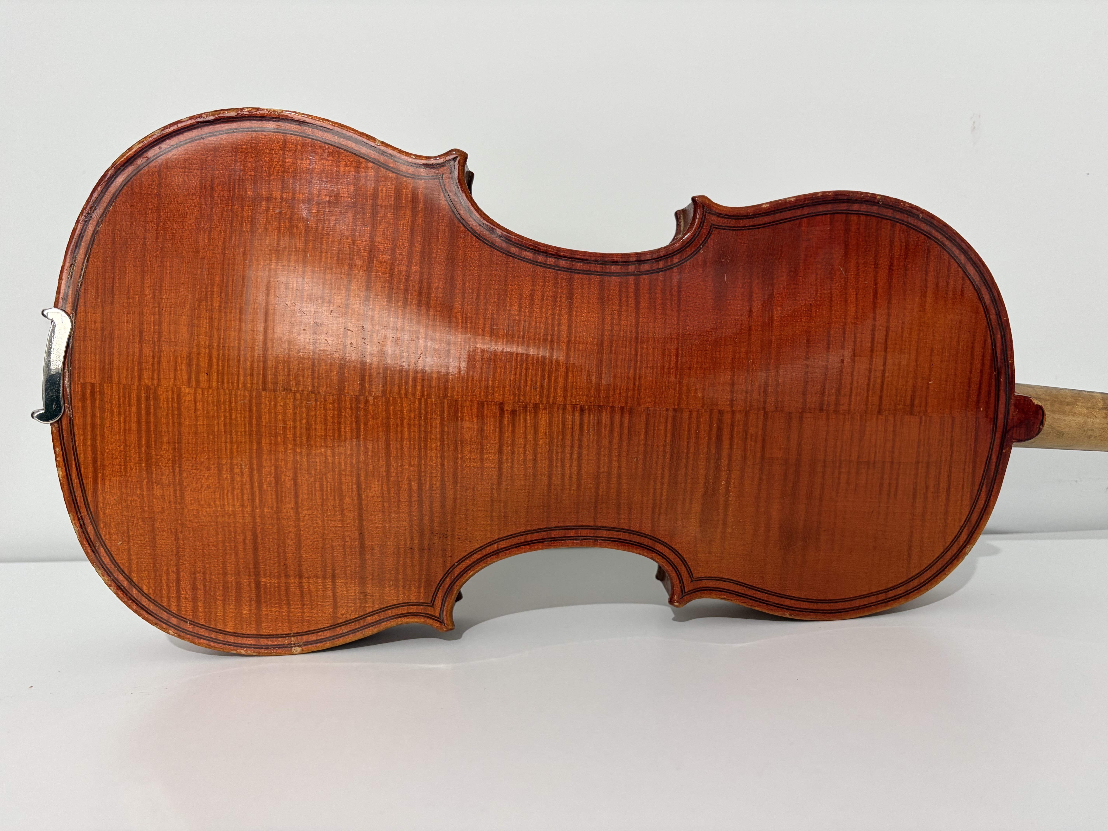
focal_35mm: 26
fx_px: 832
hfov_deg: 67.3
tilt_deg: -4.5
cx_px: 554
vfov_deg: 53.1
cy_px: 416
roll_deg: +4.2
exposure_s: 1/50
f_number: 1.6
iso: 200
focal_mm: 5.96
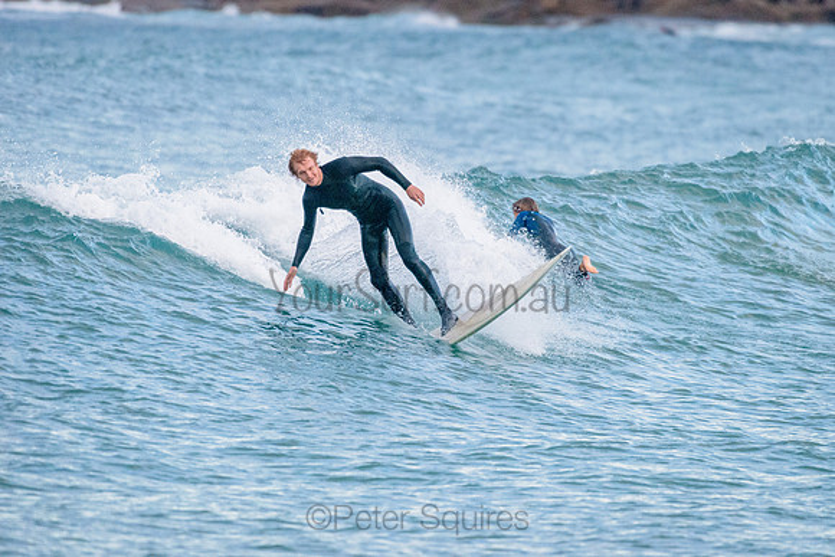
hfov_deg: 3.7
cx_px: 511
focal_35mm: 563
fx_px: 13058
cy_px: 217
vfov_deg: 2.4
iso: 2800
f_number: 5.6
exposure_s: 1/2000
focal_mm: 460
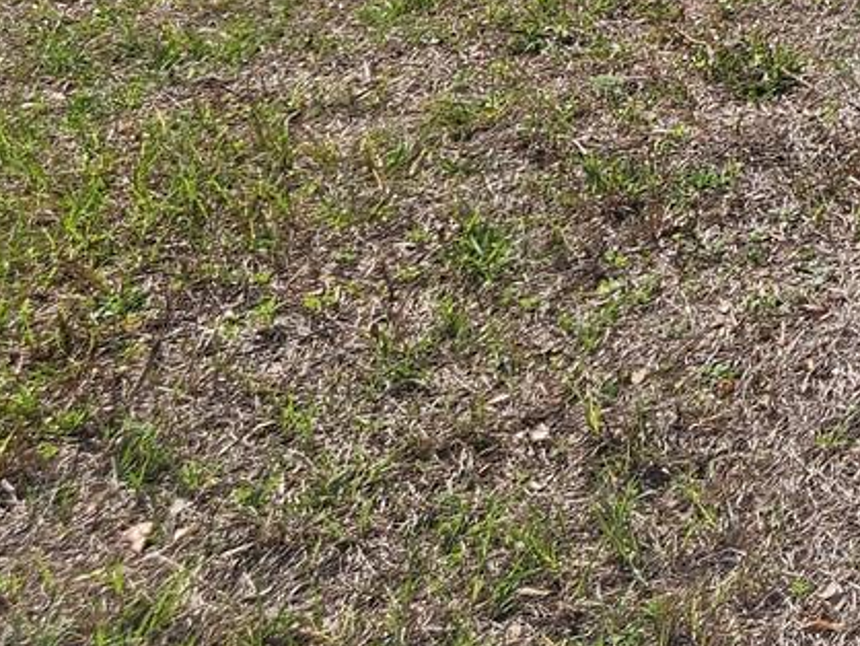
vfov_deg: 15.1
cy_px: -434
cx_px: 1111
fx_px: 2188
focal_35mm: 88
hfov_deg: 20.4
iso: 25
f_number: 1.8
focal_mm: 5.4
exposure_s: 1/1899
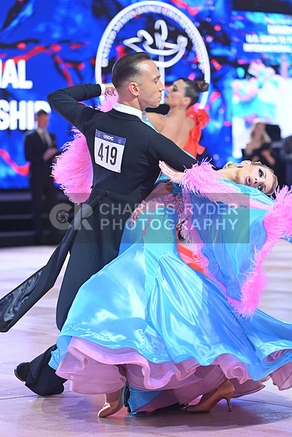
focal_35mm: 135
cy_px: 218
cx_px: 146
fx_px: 1641
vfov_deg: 15.2
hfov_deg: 10.2
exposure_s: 1/400
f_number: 4.5
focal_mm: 135
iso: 4000
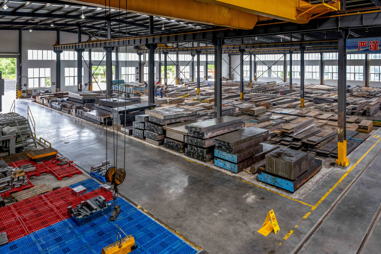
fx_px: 233
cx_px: 190
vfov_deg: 57.3
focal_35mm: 22
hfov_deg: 78.6
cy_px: 127
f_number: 10
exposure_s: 1/13
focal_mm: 22
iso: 250
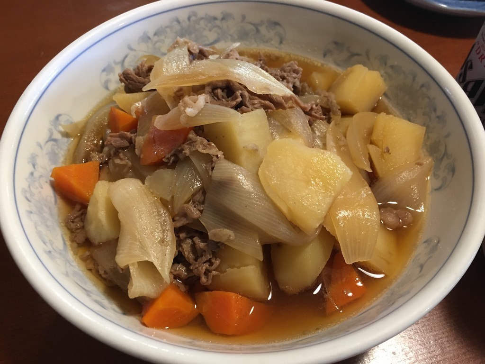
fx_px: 406
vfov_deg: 48.2
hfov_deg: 61.7
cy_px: 182
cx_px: 242
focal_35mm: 29
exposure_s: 1/15
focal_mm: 4.15
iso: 64
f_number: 2.2
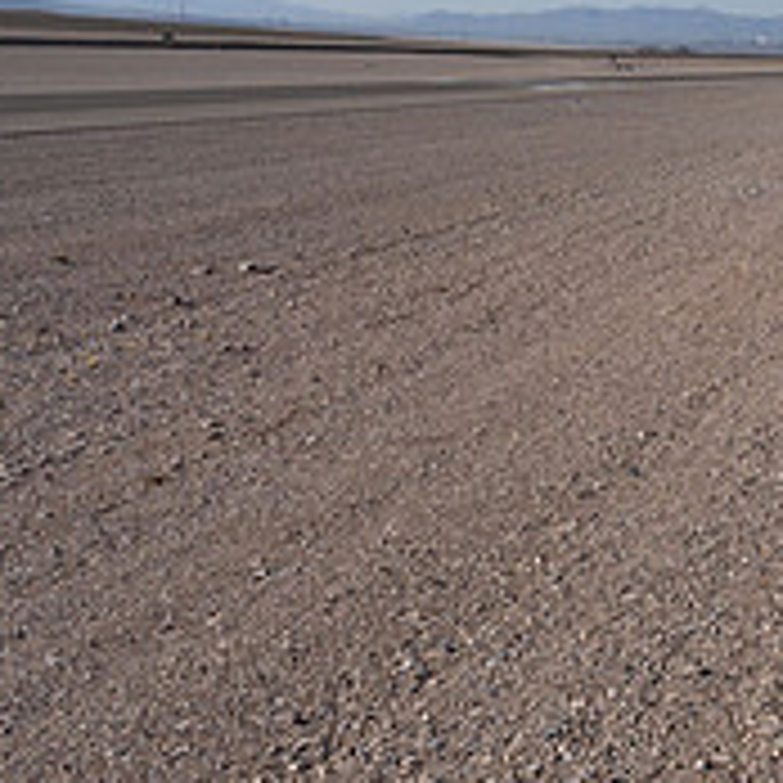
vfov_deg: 25.2
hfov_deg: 22.9
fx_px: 1740
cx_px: 986
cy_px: 232
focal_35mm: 68
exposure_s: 1/2000
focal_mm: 24
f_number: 11
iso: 800
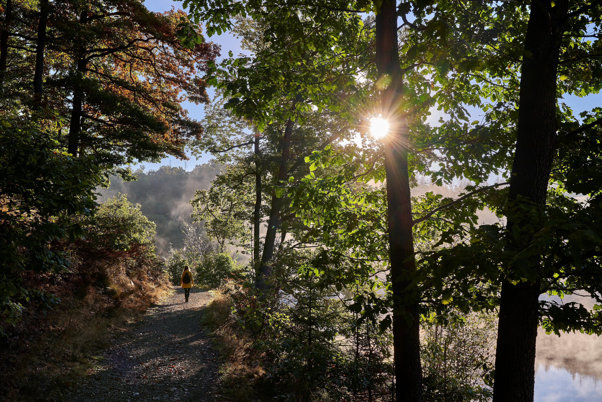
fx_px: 585
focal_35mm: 35
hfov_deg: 54.4
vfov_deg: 37.9
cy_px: 201
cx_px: 301
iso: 200
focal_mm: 35
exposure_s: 1/180
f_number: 9.5
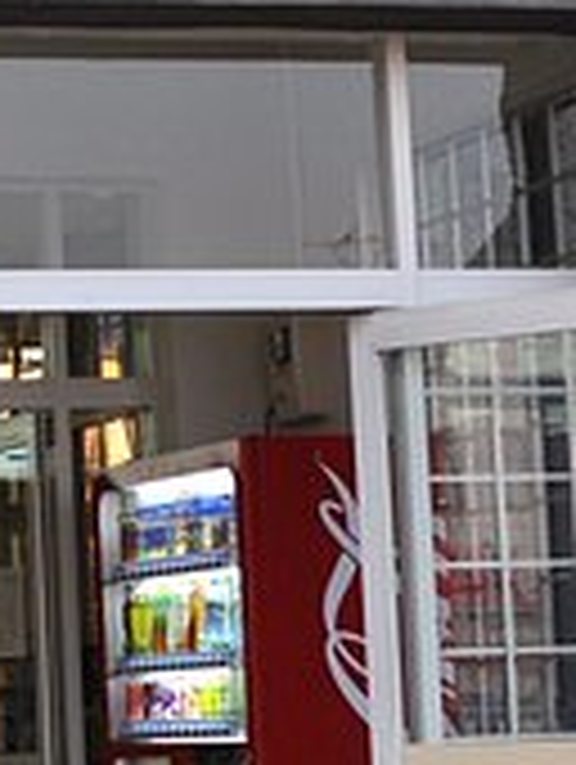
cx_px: -274
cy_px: 324
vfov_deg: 12.6
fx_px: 3452
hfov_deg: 9.3
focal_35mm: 156
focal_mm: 18
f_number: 5.6
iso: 200
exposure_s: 1/125
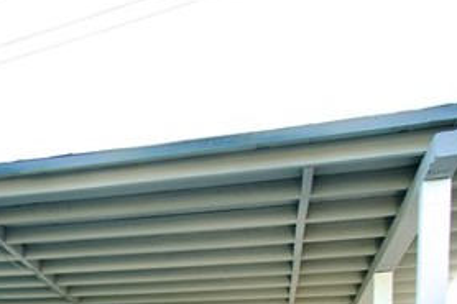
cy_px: 499
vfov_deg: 19.1
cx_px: -191
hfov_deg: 26.6
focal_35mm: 59
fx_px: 748
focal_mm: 16
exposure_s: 1/100
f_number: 7.1
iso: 100
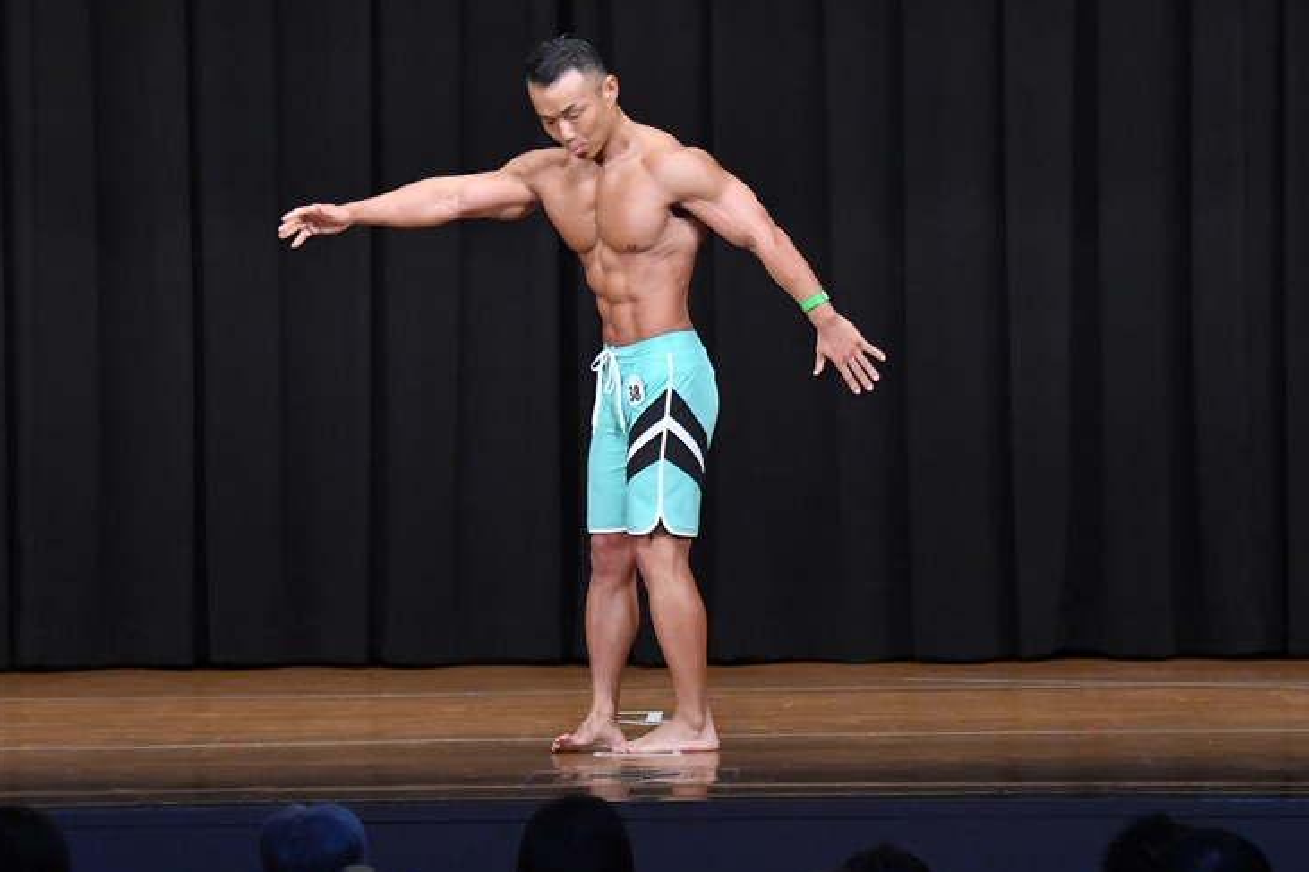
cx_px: 685
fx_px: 8361
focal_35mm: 230
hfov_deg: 9.0
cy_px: 442
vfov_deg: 6.0
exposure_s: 1/400
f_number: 5.6
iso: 8000
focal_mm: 145
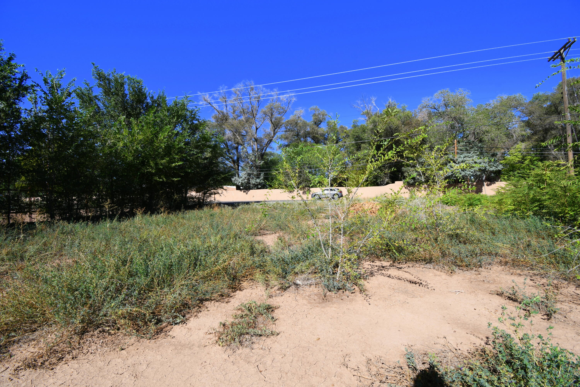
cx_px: 290
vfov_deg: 77.3
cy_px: 194
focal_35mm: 15
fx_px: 242
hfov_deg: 100.4
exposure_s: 1/160
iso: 100
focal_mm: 10
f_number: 9
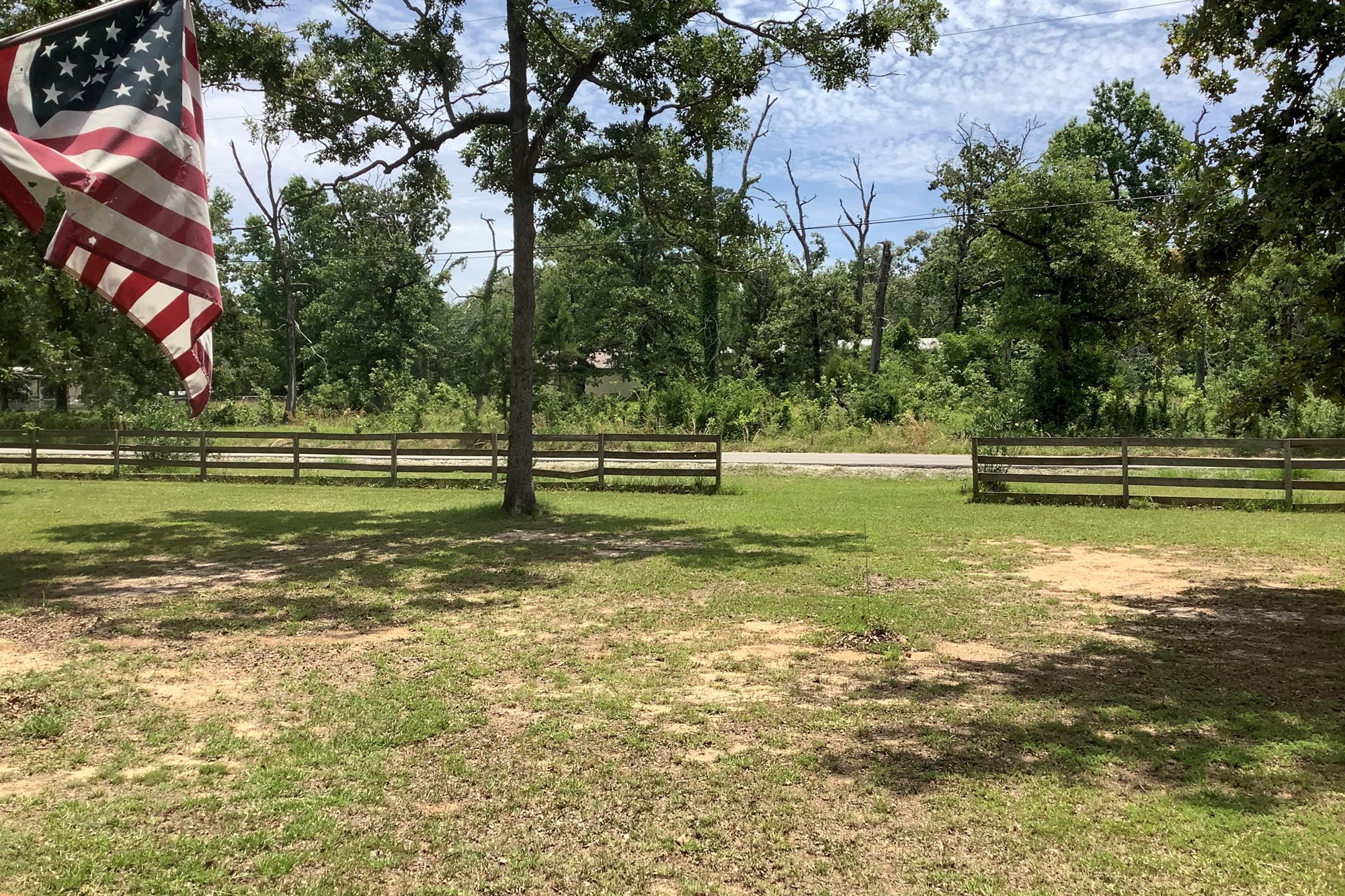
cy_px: 428
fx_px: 1233
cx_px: 659
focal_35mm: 33
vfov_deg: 40.0
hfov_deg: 57.2
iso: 25
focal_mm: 3.3
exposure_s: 1/1058
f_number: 2.4
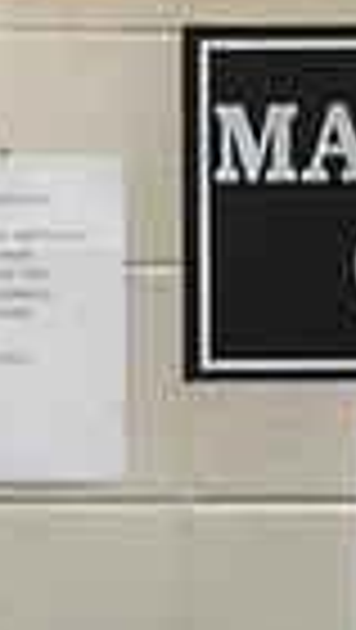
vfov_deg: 7.0
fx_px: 5123
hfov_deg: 3.8
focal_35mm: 306
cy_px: 83
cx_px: -807
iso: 500
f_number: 2.8
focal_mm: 70
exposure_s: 1/160
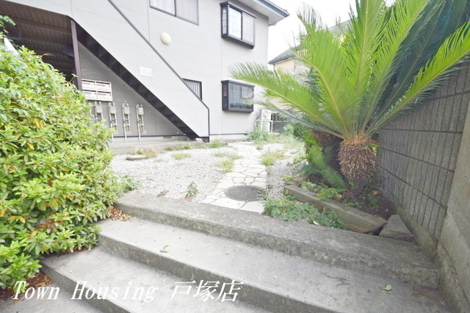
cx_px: 235
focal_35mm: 14
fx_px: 176
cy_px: 156
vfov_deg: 83.2
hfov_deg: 106.3
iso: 280
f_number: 8
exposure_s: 1/250
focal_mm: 9
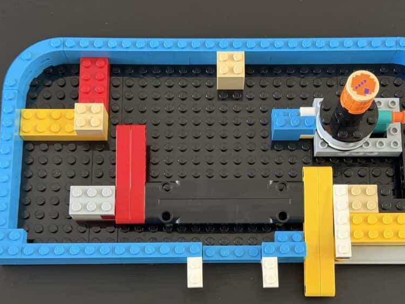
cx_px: 229
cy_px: 170
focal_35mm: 65
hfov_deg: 29.8
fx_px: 760
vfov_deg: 22.6
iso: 400
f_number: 1.78
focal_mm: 6.76
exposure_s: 1/40
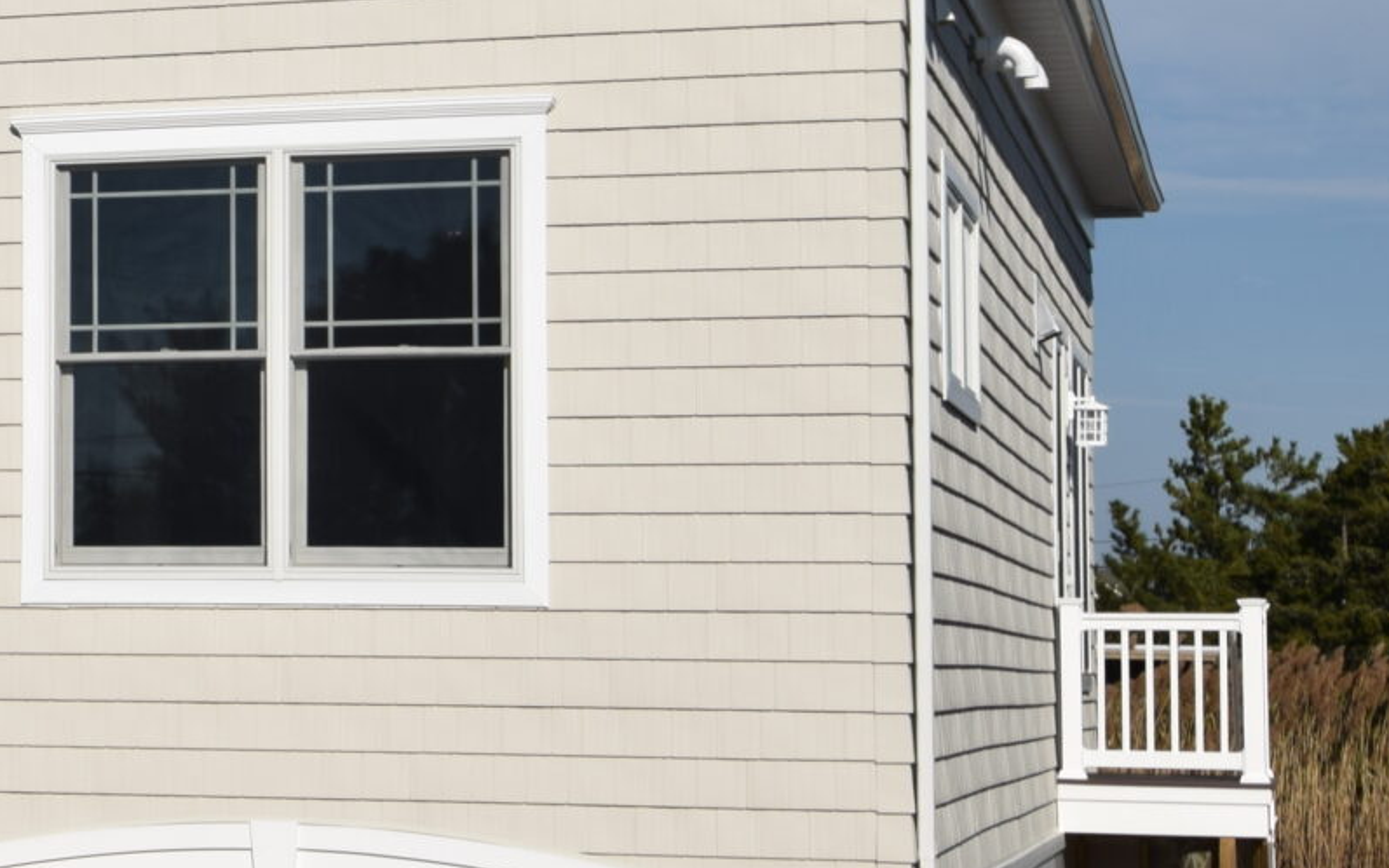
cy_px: 409
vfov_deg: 12.1
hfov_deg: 17.5
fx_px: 4088
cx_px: -620
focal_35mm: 108
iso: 100
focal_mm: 22
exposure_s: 1/400
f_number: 10
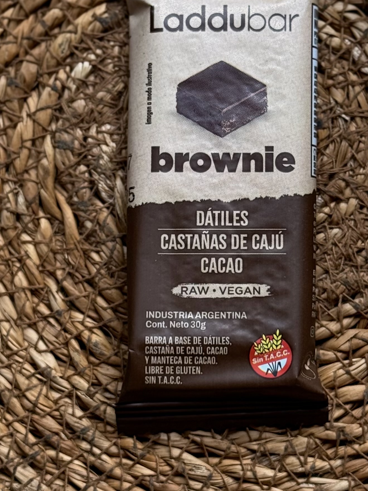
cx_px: 216
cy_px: 204
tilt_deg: -83.7
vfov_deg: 17.9
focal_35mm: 110
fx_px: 1559
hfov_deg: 13.5
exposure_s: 1/379
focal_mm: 6.76
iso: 64
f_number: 1.78
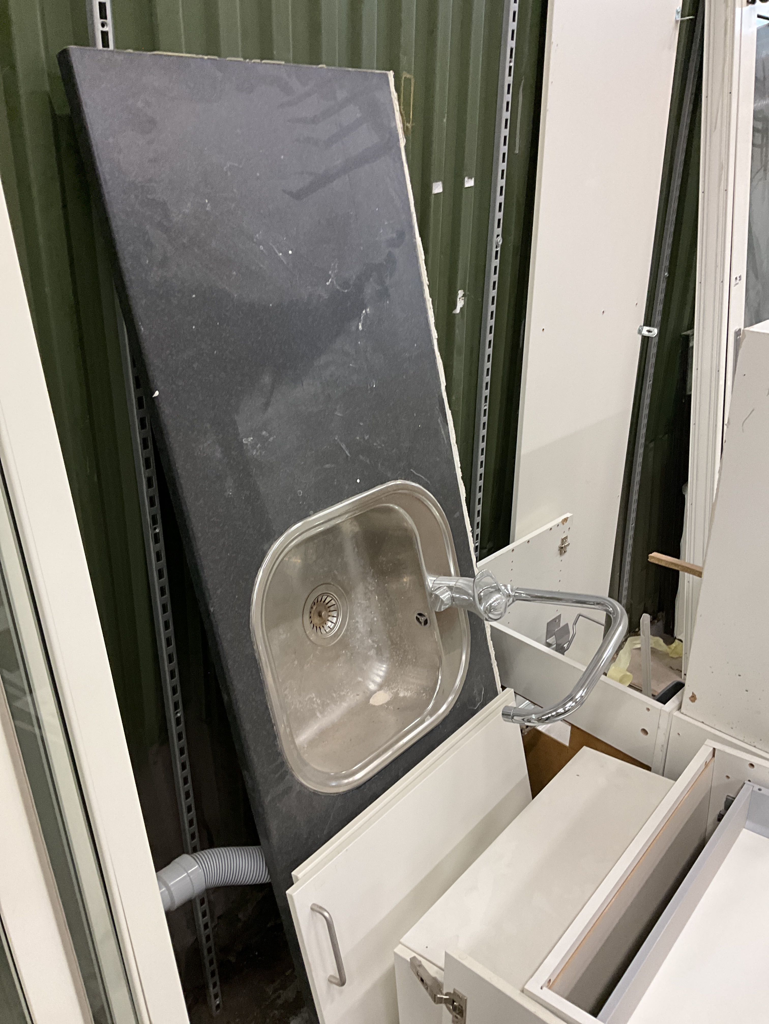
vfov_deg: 61.7
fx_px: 859
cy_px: 512
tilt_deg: -25.2
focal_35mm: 29
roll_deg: -1.0
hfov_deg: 48.2
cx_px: 384
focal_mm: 3
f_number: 1.8
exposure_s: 1/60
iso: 125
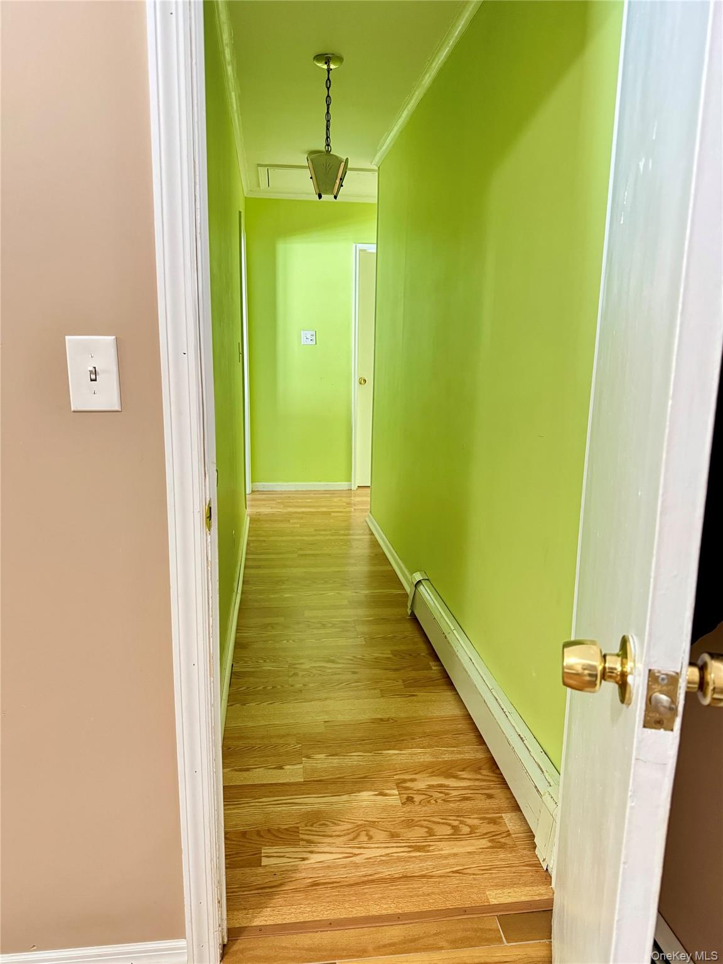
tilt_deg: -11.5
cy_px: 482
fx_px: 668
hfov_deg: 56.8
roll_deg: -1.3
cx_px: 362
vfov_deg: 71.6
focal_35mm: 24
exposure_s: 1/60
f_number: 1.78
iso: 800
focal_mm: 6.76
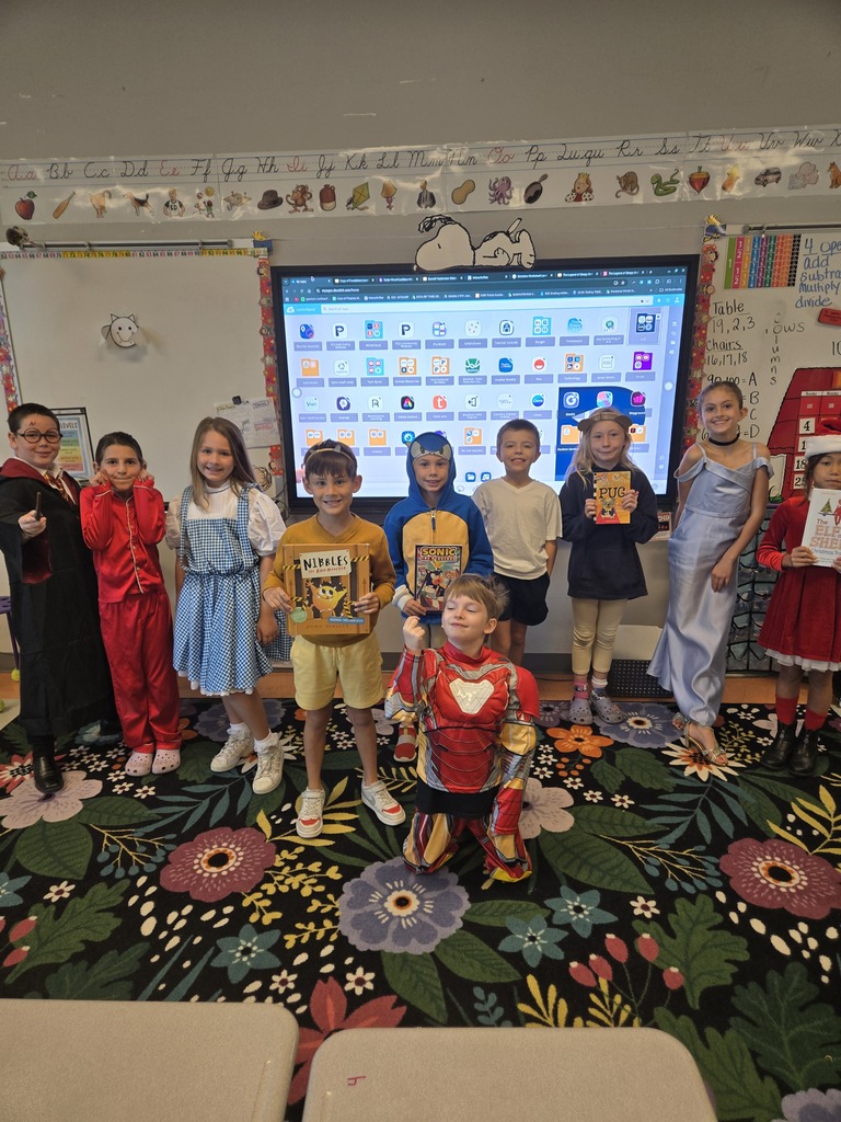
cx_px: 420
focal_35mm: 23
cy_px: 561
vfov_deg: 73.9
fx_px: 745
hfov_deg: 58.9
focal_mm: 5.4
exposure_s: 1/60
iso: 80
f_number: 1.8
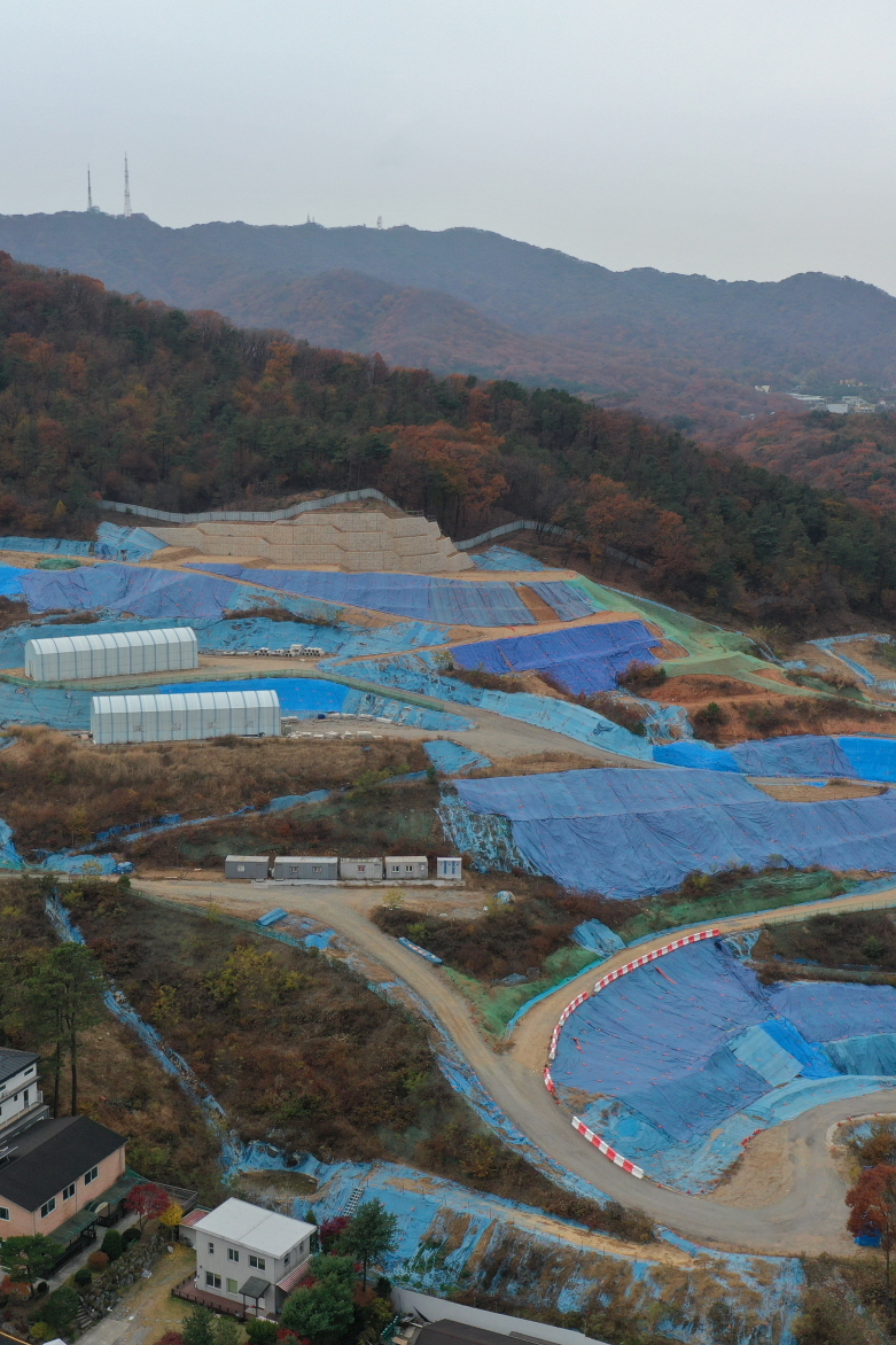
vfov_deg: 45.4
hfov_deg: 31.2
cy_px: 677
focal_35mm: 43
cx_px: 397
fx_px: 1606
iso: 100
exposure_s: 1/120
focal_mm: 10.26
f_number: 4
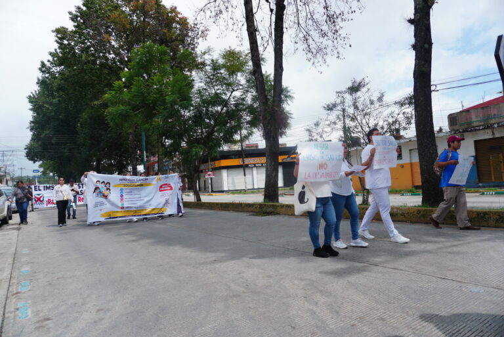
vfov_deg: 53.2
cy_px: 168
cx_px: 252
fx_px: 336
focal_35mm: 24
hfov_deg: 73.7
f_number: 3.5
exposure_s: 1/1600
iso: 160
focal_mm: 16
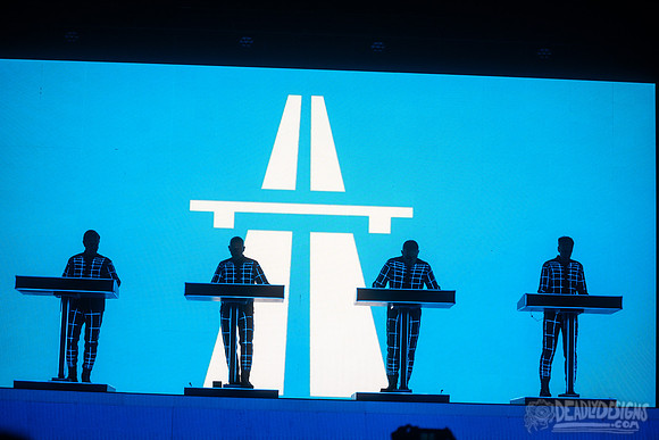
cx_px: 330
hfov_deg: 25.4
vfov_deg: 17.1
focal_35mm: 80
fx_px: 1465
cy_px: 220
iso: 2500
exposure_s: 1/320
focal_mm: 80
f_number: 3.2
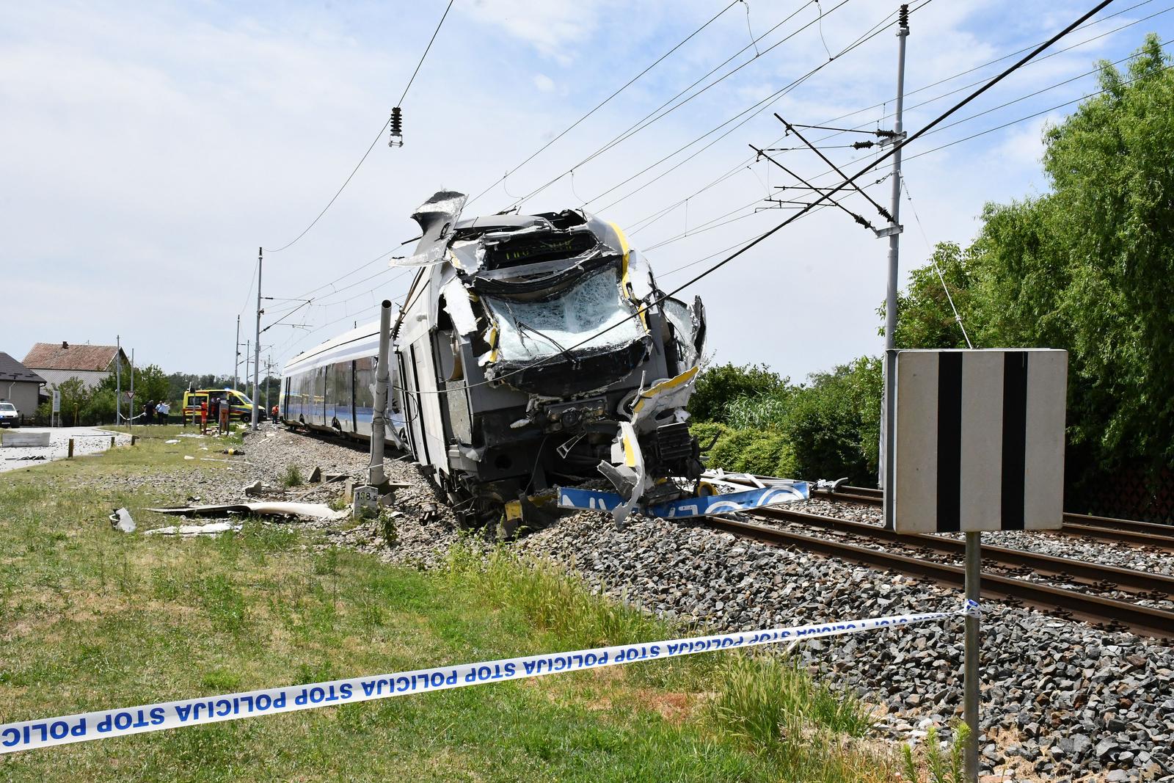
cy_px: 392
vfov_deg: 28.1
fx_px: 1565
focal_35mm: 48
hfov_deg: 41.1
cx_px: 587
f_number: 20
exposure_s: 1/1600
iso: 2500
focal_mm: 32
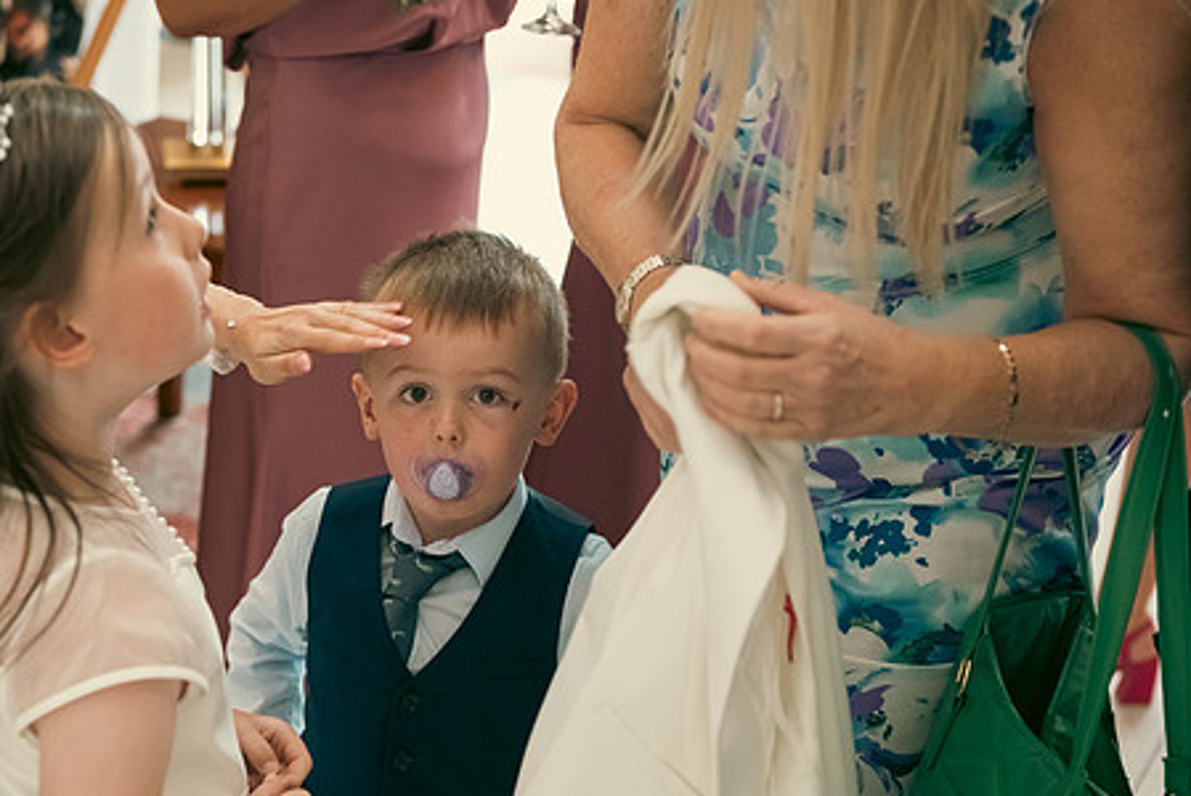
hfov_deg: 28.3
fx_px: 2350
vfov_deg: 19.2
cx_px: 424
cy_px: 490
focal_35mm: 71
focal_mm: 55
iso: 1000
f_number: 3.5
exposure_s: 1/160
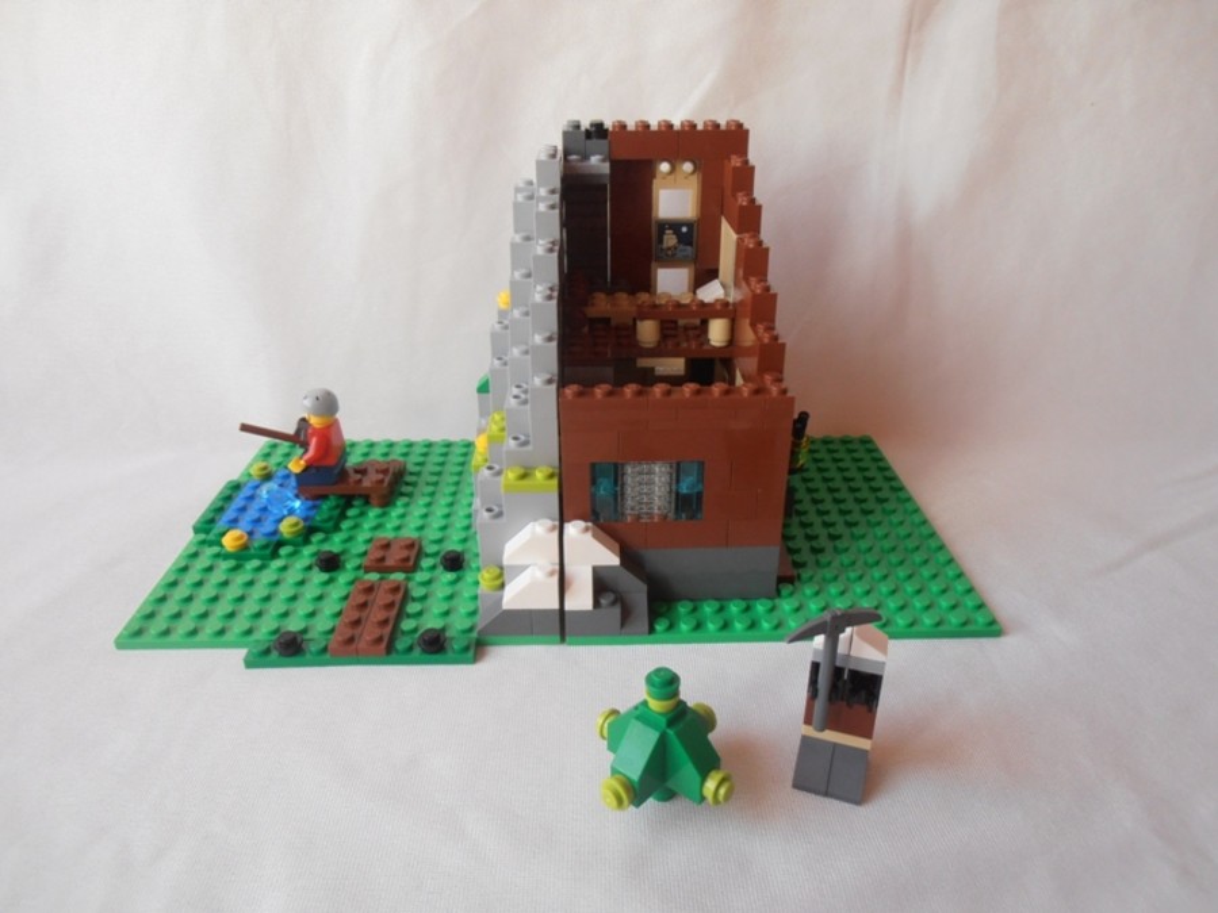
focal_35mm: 24
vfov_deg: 56.8
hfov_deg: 71.6
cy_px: 456
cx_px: 609
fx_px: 844
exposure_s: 1/25
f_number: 3
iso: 125
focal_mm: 4.2
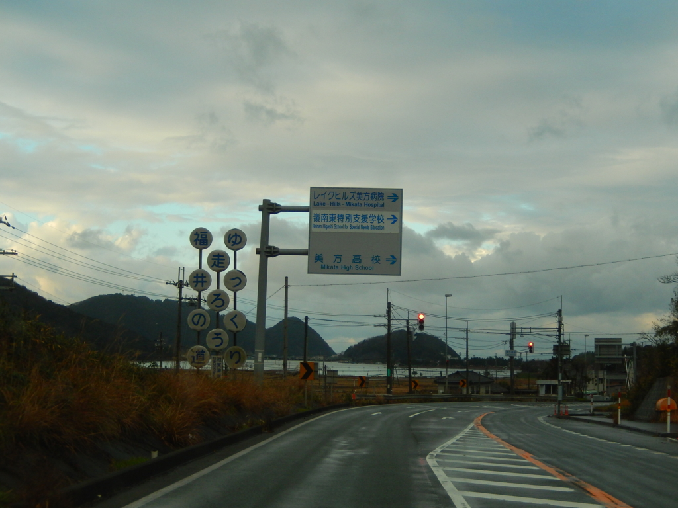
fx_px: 1136
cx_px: 339
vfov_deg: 25.2
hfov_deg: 33.2
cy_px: 254
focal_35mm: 58
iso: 220
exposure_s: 1/250
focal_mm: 10.4
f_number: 4.6
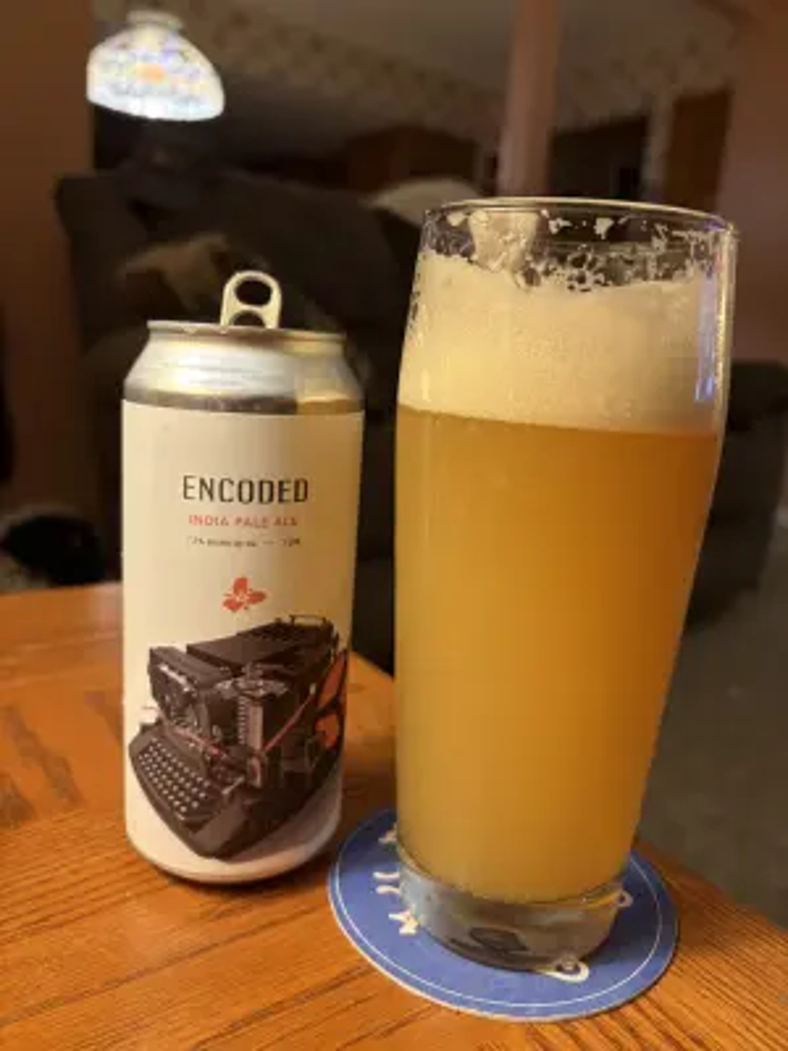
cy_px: 526
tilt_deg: -12.4
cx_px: 394
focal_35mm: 26
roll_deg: -4.0
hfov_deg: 53.1
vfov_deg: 67.3
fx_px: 789
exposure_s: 1/60
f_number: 1.6
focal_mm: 5.96
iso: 200
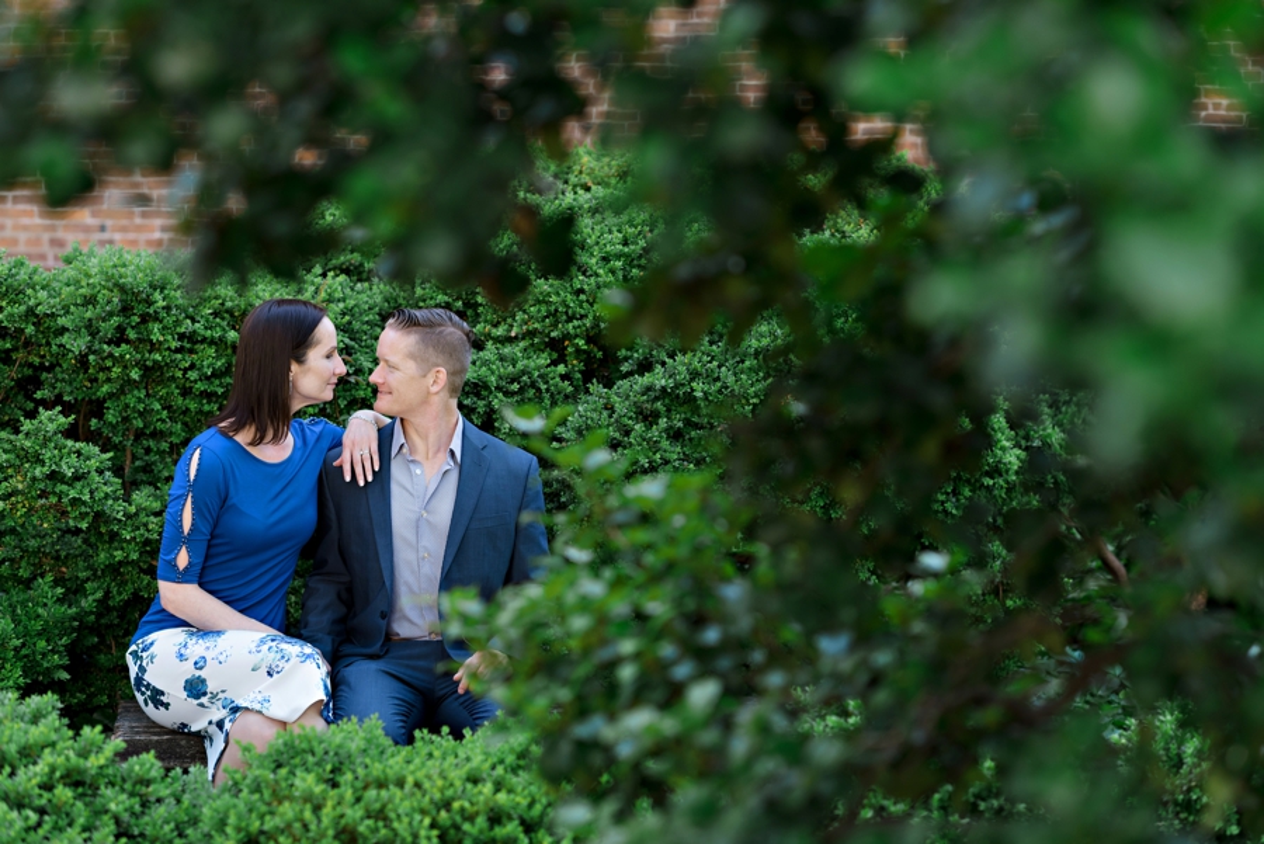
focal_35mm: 85
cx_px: 632
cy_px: 422
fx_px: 2986
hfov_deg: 23.9
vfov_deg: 16.1
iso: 500
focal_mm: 85
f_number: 2.8
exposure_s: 1/500
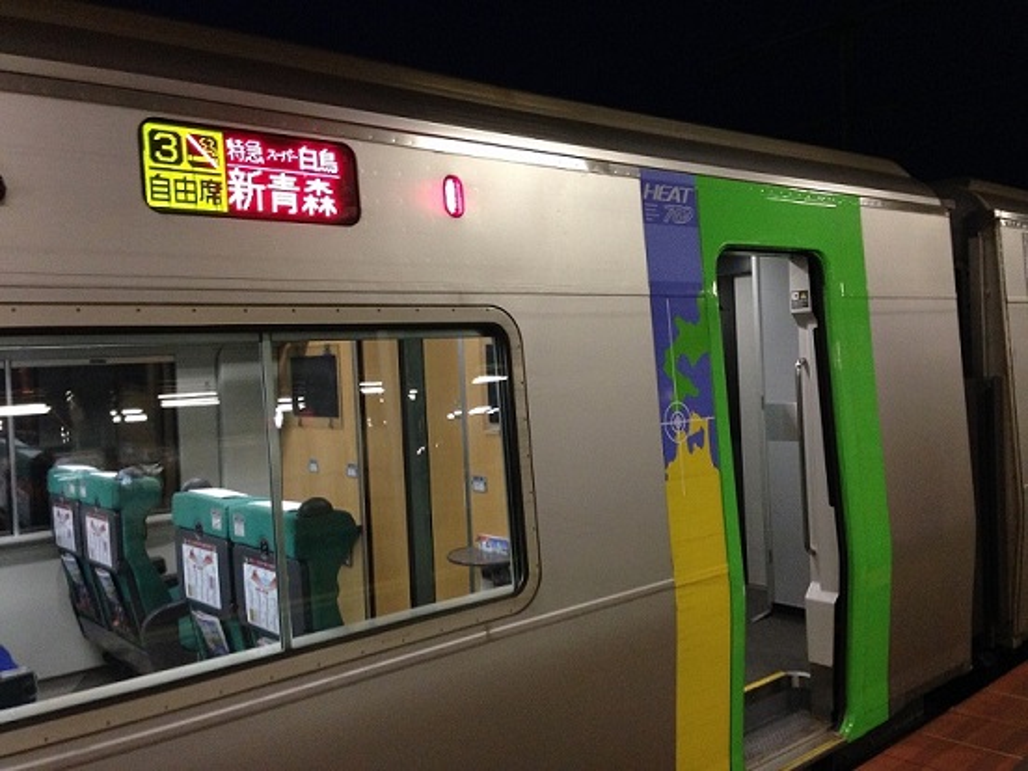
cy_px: 386
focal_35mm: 33
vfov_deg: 42.9
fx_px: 980
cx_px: 514
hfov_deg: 55.4
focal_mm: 4.12
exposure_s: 1/20
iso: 320
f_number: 2.4
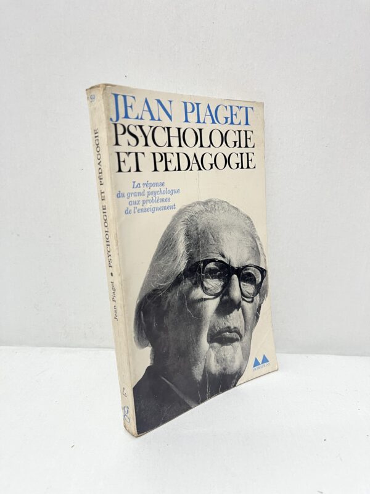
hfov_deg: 53.1
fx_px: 371
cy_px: 247
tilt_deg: -16.2
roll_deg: -1.2
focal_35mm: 26
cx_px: 185
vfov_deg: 67.3
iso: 100
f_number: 1.6
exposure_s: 1/50
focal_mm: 5.1
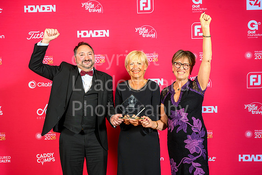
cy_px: 88
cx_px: 131
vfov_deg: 30.5
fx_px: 320
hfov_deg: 44.5
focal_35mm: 44
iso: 250
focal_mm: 44
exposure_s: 1/100
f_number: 5.6
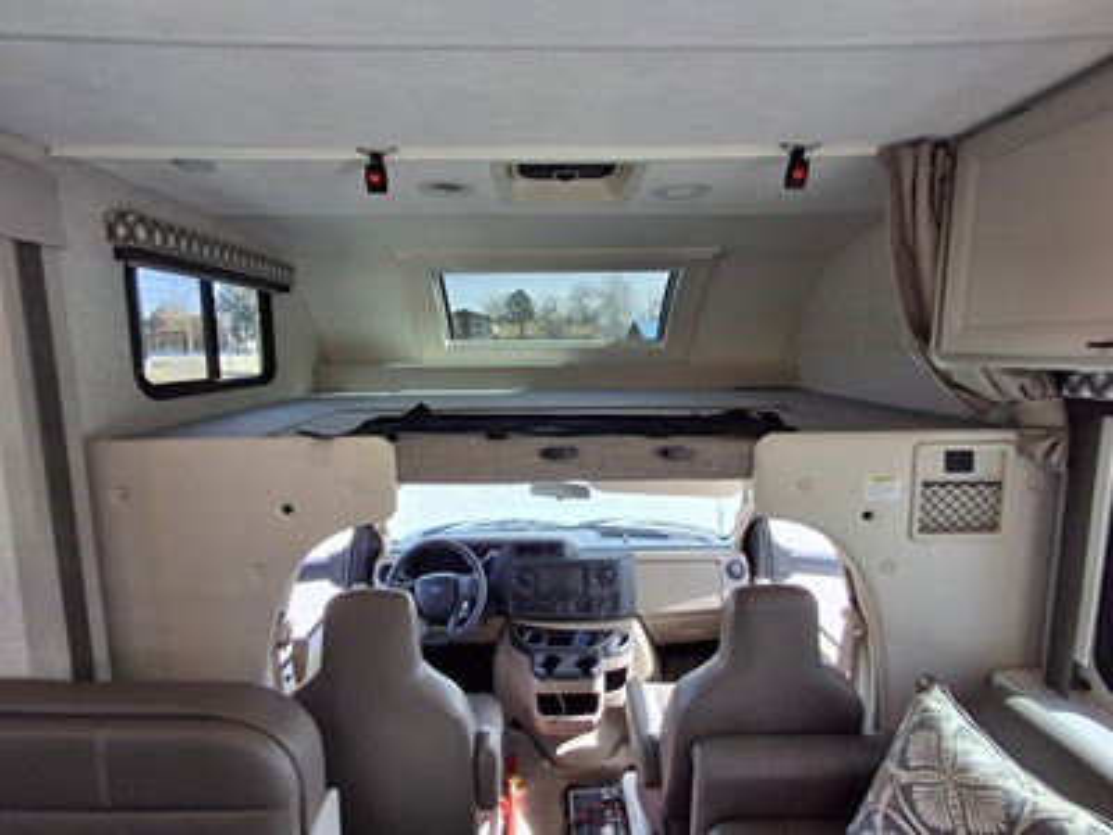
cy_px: 418
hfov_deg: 94.5
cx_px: 556
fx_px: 514
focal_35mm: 16
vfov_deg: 78.1
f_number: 2.2
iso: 40
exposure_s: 1/159
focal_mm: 1.64
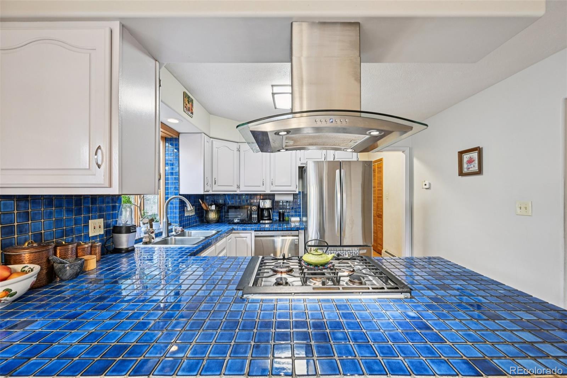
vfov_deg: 81.2
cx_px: 284
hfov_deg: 104.3
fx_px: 220
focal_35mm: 14
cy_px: 189
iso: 400
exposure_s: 1/10
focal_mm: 14
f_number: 8
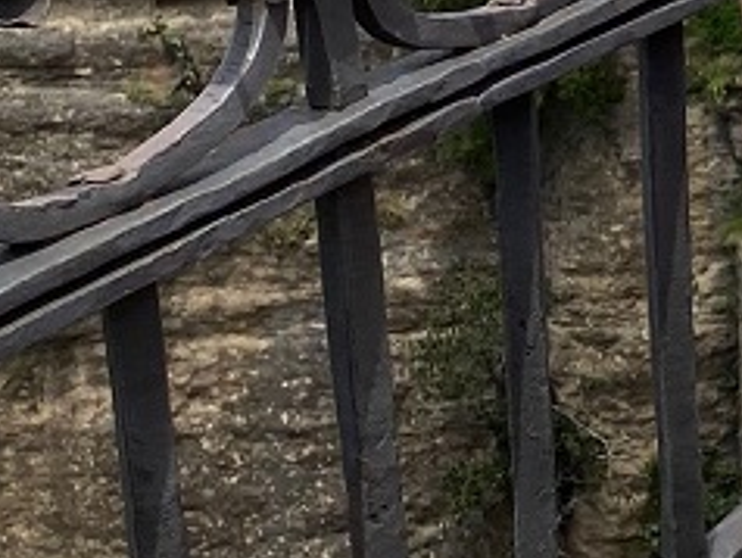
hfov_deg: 13.2
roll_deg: -1.7
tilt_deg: -12.6
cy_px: -315
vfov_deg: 10.9
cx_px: 1447
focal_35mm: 131
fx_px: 2811
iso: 32
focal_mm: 4.25
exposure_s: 1/1866
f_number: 1.8
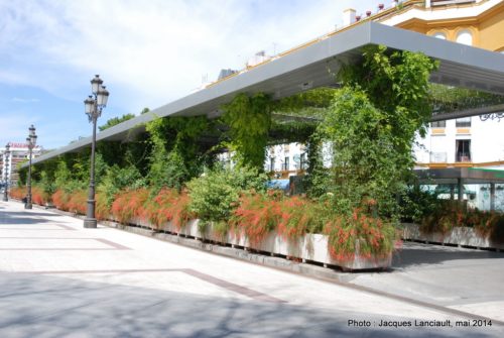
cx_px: 252
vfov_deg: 35.6
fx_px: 526
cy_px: 169
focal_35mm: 38
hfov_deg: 51.2
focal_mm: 25
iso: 100
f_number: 7.1
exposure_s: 1/200
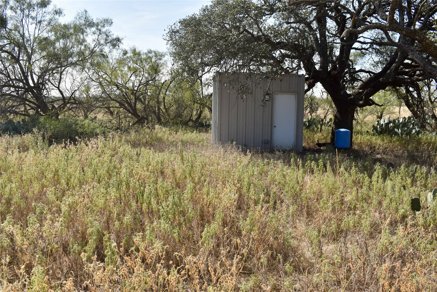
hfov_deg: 57.2
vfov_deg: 40.0
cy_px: 146
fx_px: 401
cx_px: 218
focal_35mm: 33
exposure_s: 1/250
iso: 100
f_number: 8
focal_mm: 22
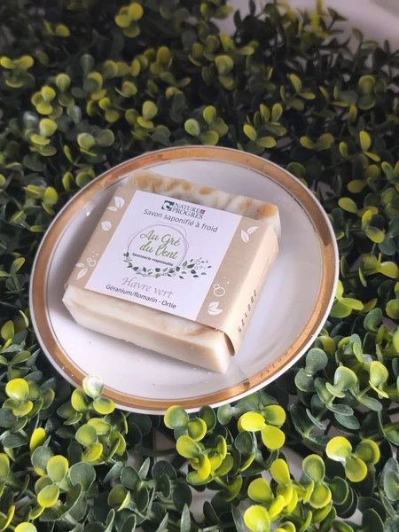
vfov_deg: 41.2
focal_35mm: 46
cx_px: 200
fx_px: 707
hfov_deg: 31.5
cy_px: 266
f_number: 1.65
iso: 500
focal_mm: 6.18
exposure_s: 1/50
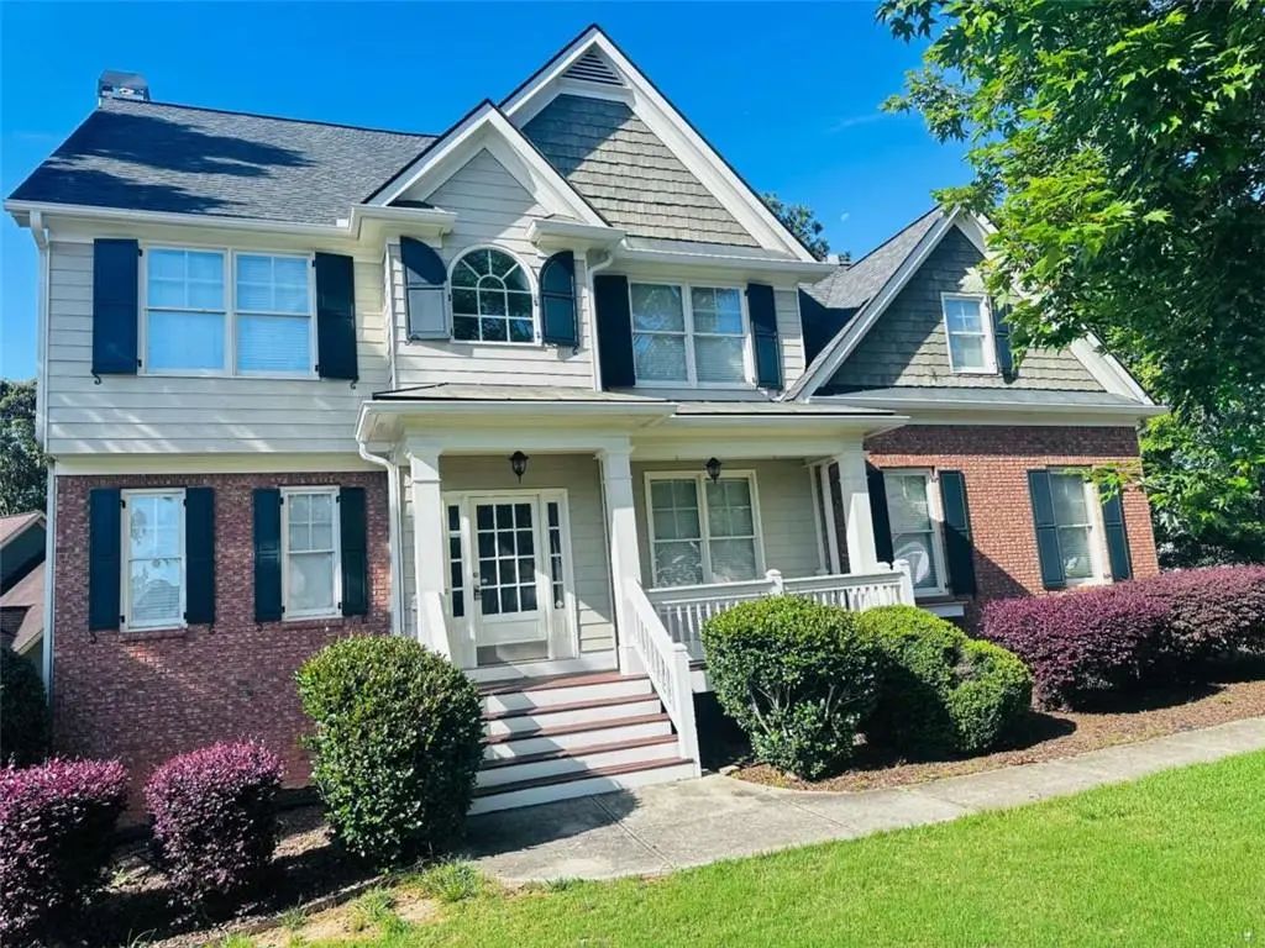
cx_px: 632
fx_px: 877
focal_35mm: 24
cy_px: 474
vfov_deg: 56.8
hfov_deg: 71.6
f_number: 1.78
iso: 80
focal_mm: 6.86
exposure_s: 1/1062
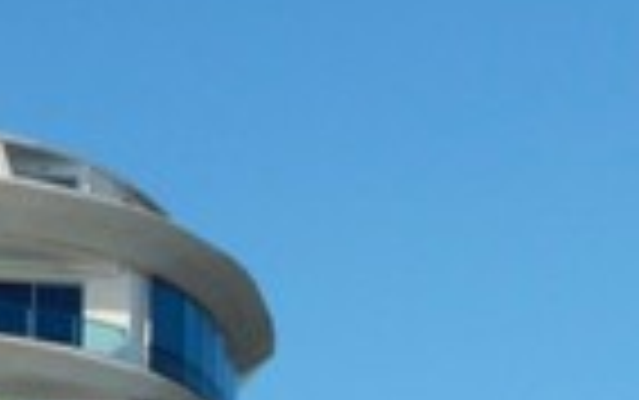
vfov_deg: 6.9
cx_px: -4
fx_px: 3172
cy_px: 885
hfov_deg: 11.4
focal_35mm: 182
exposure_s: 1/1250
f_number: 3.4
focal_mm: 6.8
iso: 125
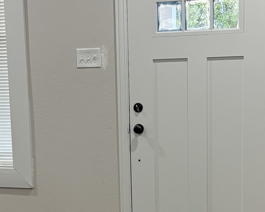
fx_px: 769
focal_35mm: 98
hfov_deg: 19.5
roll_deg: +1.2
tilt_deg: -11.0
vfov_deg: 15.5
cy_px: 190
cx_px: 93
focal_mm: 5.96
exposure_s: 1/60
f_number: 1.6
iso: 125
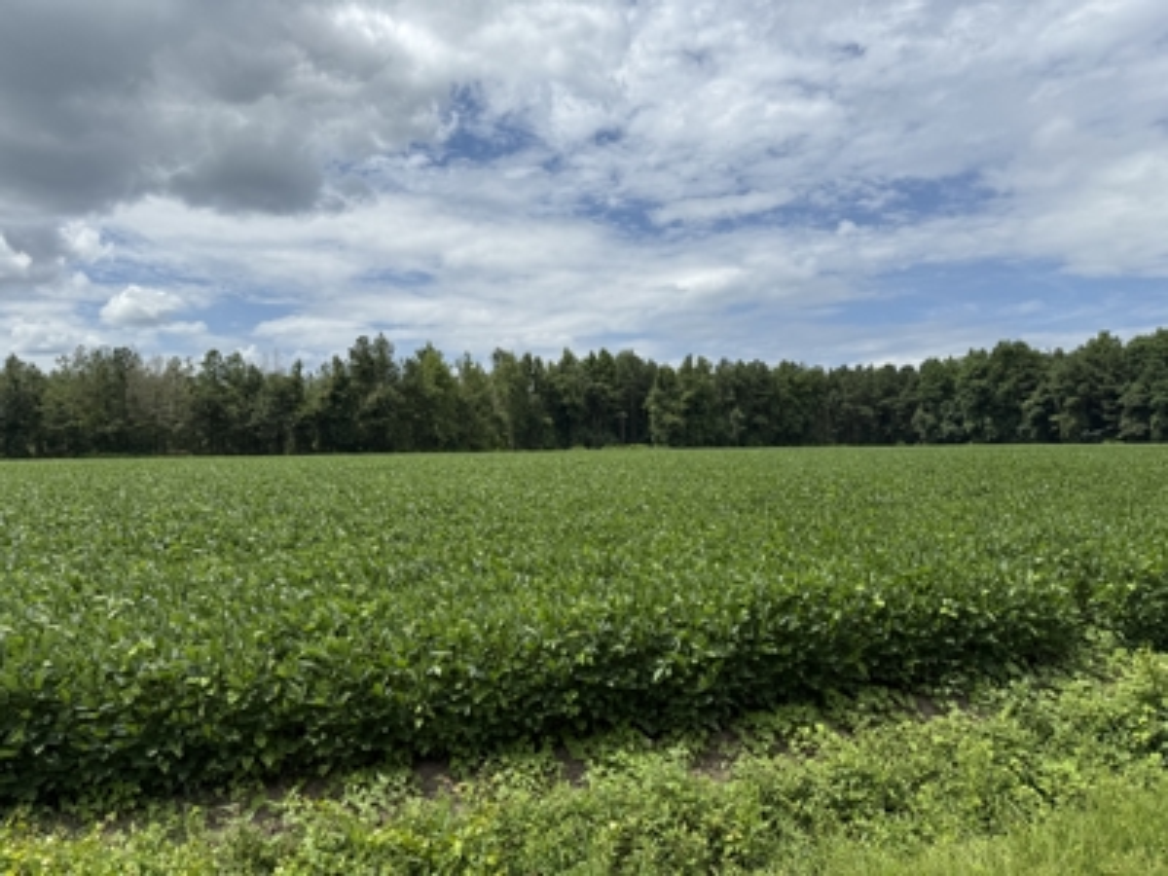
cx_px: 584
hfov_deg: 71.6
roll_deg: +0.7
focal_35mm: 24
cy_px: 438
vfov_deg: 56.8
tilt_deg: -0.1
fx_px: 810
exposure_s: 1/7353
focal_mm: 6.76
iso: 80
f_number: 1.78
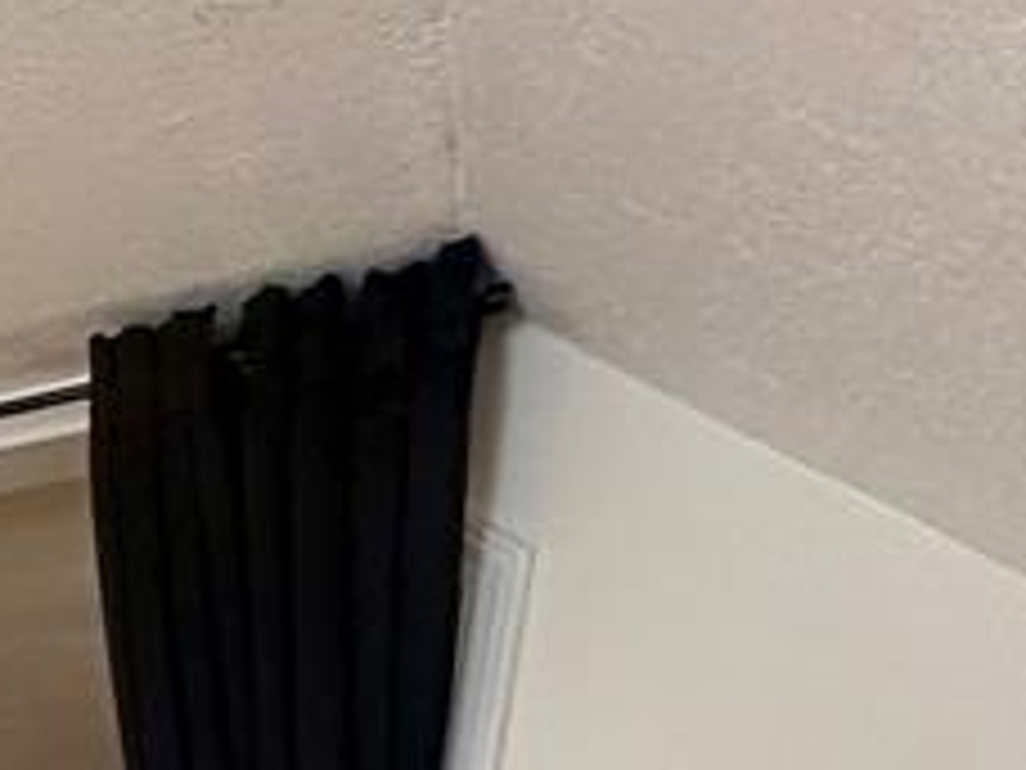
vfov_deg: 16.9
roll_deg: -4.5
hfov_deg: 20.3
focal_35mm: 63
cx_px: -886
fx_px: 1867
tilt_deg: -6.9
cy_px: 1563
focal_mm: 2.22
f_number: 2.2
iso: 250
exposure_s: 1/120
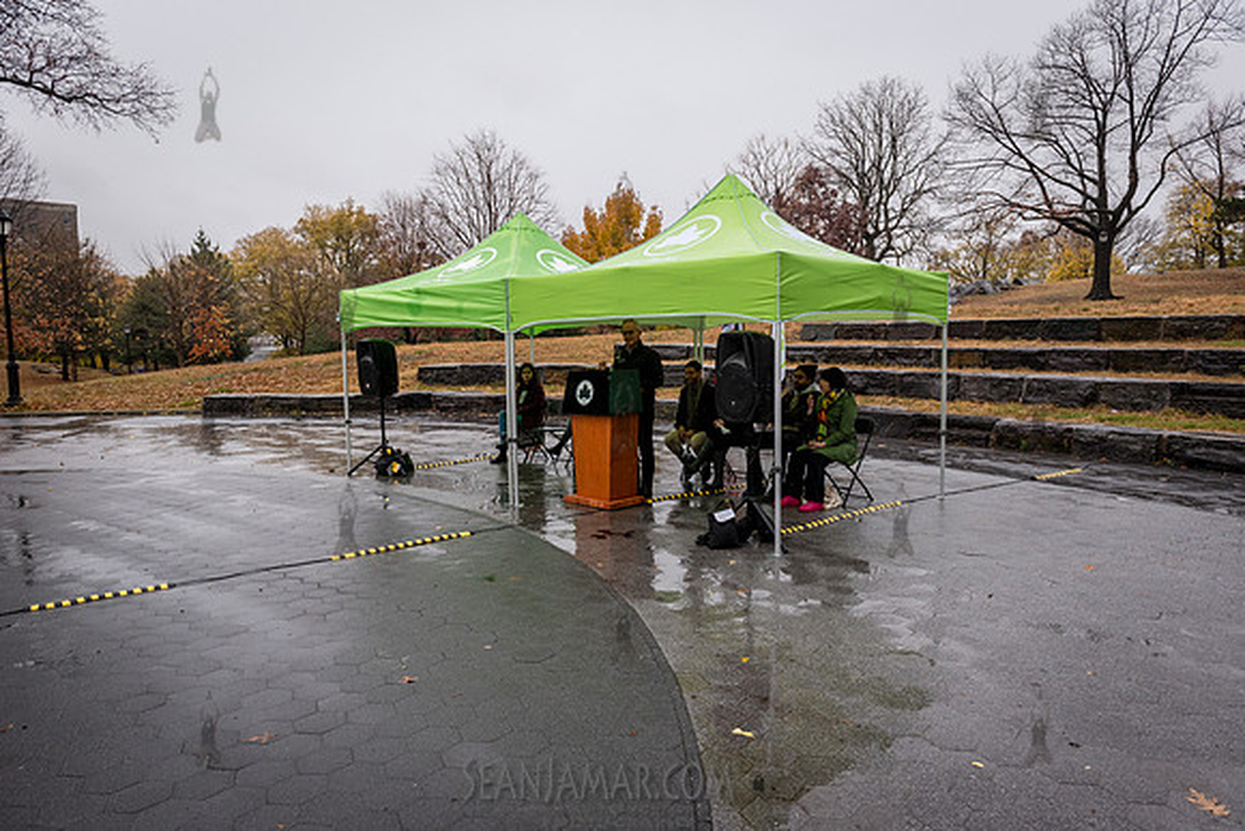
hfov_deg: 73.5
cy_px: 416
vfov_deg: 53.0
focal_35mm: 24
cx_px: 622
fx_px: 833
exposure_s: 1/1250
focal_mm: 24
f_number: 5.6
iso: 640
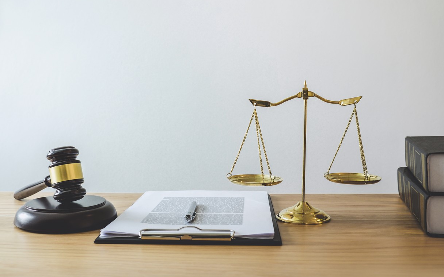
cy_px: 144
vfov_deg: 31.2
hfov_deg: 48.2
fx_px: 496
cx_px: 223
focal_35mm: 41
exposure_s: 1/100
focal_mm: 26.5
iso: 400
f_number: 4.5
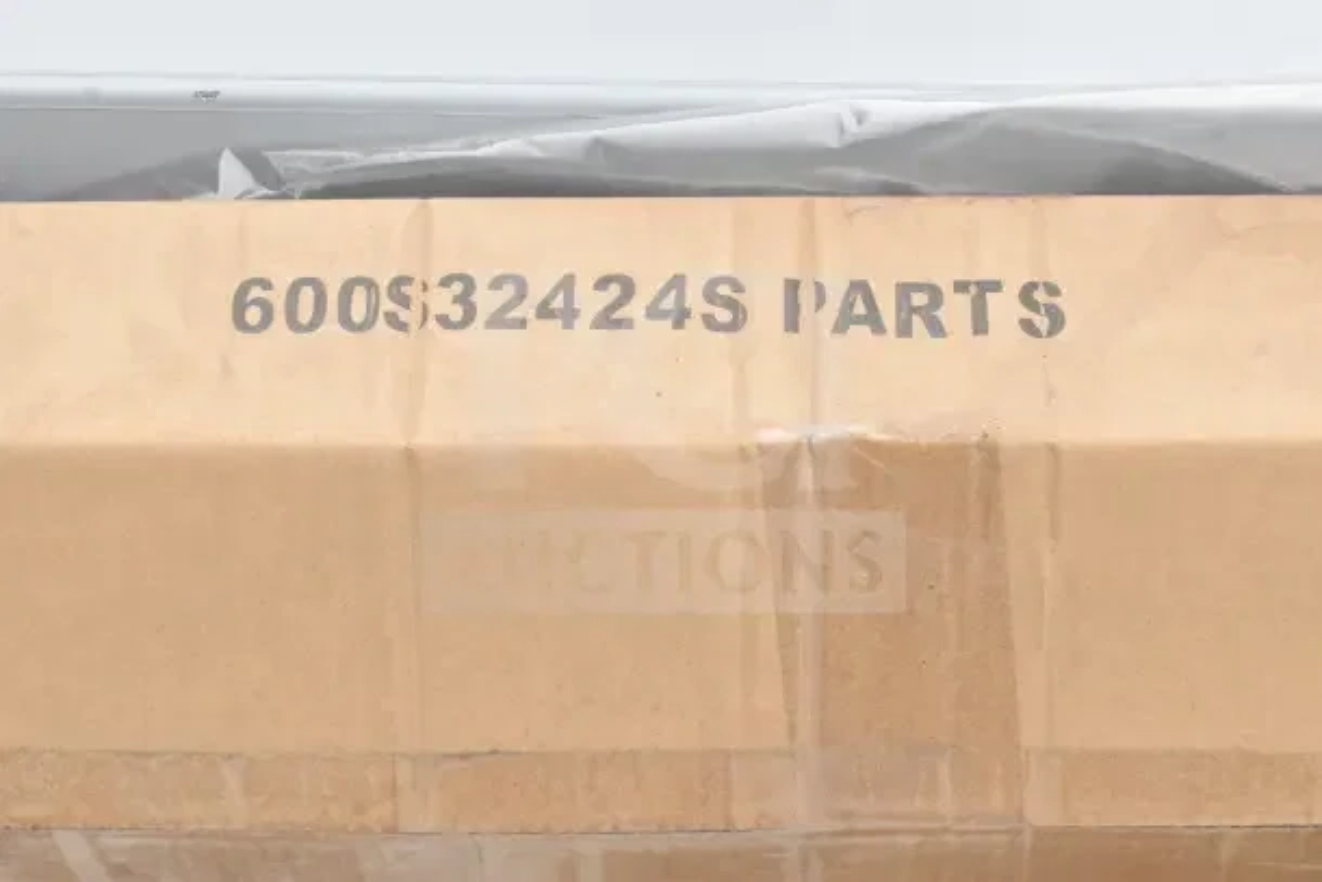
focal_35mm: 69
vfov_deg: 19.7
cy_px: 441
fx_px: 2534
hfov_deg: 29.2
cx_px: 661
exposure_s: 1/1000
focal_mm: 46
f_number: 16
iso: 6400
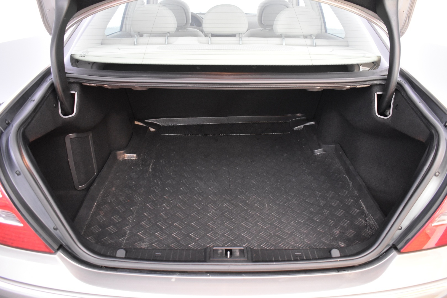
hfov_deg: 67.4
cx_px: 224
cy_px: 149
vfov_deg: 47.9
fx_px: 335
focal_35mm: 27
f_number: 3.5
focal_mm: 18
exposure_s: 1/30
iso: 3200
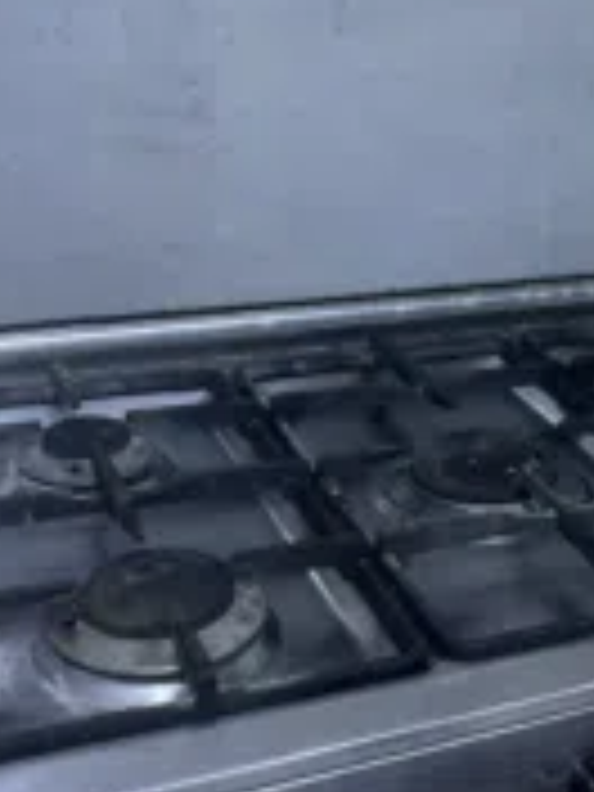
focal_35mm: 59
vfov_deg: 32.7
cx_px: 513
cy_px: 351
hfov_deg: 24.2
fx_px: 1350
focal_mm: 5.1
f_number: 1.6
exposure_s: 1/49
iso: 400
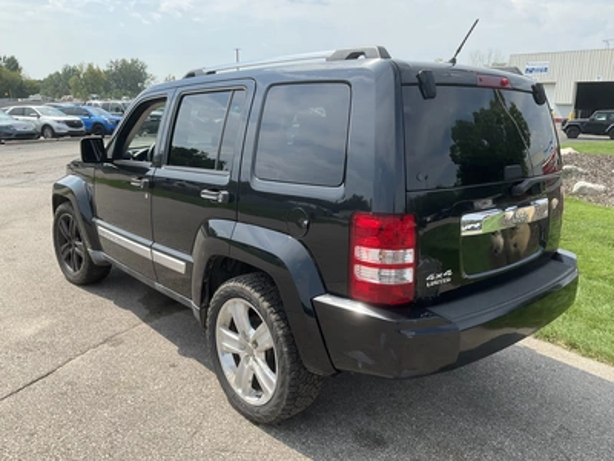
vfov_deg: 48.2
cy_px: 230
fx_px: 514
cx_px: 307
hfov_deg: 61.7
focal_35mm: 29
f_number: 1.8
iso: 25
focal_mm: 3
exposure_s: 1/1055
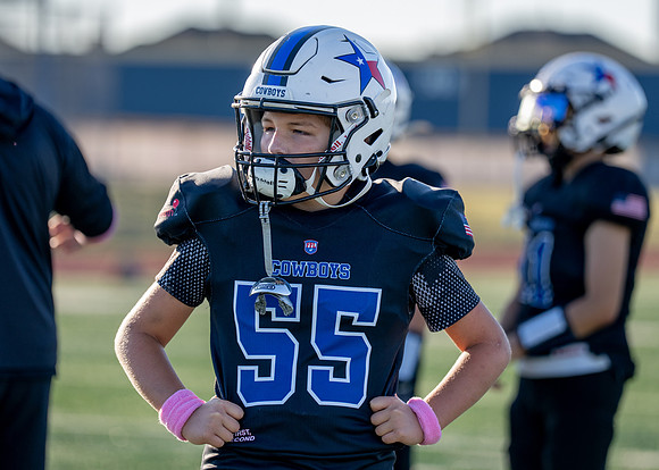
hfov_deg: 8.0
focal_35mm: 253
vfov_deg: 5.7
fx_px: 4738
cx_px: 323
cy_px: 209
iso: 125
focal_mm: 170
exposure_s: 1/1000
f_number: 2.8
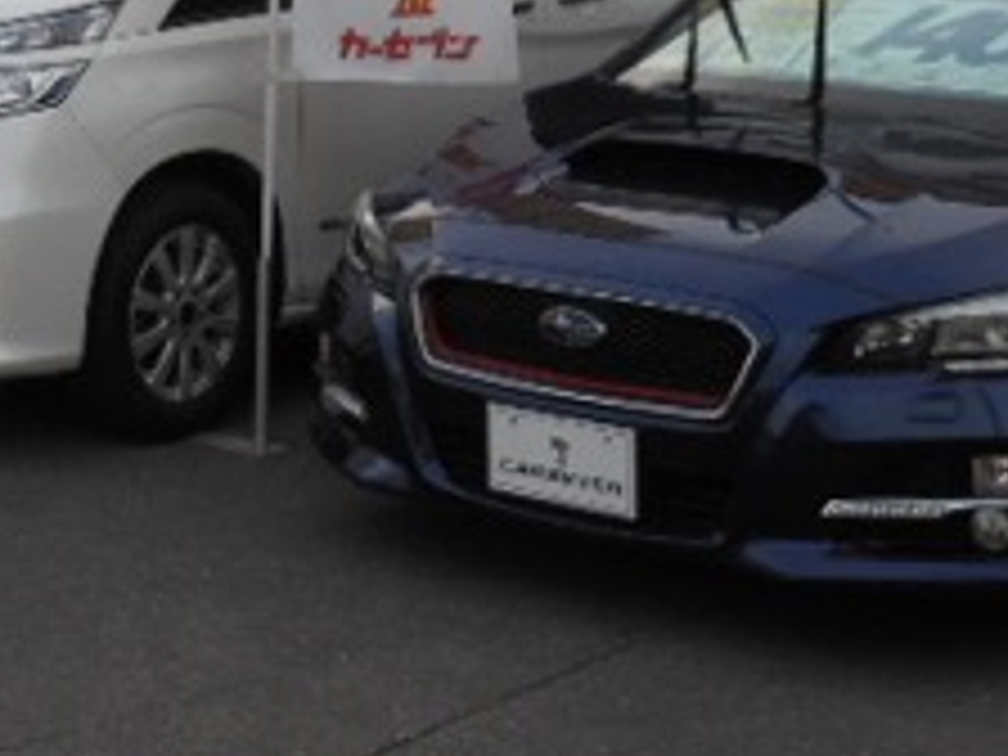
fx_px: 2912
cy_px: -279
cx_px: 270
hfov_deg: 19.5
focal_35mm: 100
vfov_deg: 14.1
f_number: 3.7
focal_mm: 5
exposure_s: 1/200
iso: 80
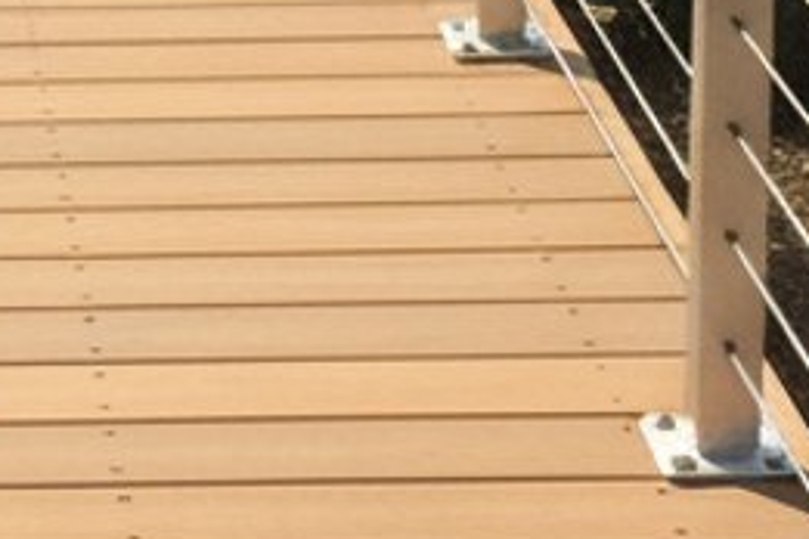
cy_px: -384
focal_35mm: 110
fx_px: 2472
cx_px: -263
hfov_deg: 17.4
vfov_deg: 11.7
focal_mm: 6.4
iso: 1403
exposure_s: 1/1511
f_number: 1.8
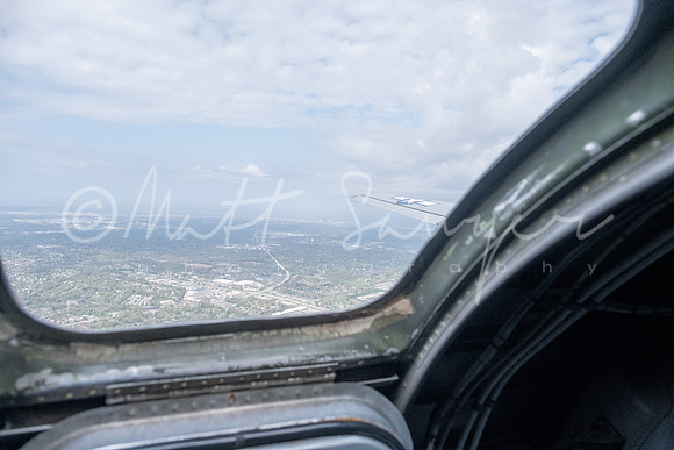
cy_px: 225
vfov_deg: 53.2
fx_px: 449
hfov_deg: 73.7
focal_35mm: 24
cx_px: 337
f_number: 3.6
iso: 1250
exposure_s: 1/8000
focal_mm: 16
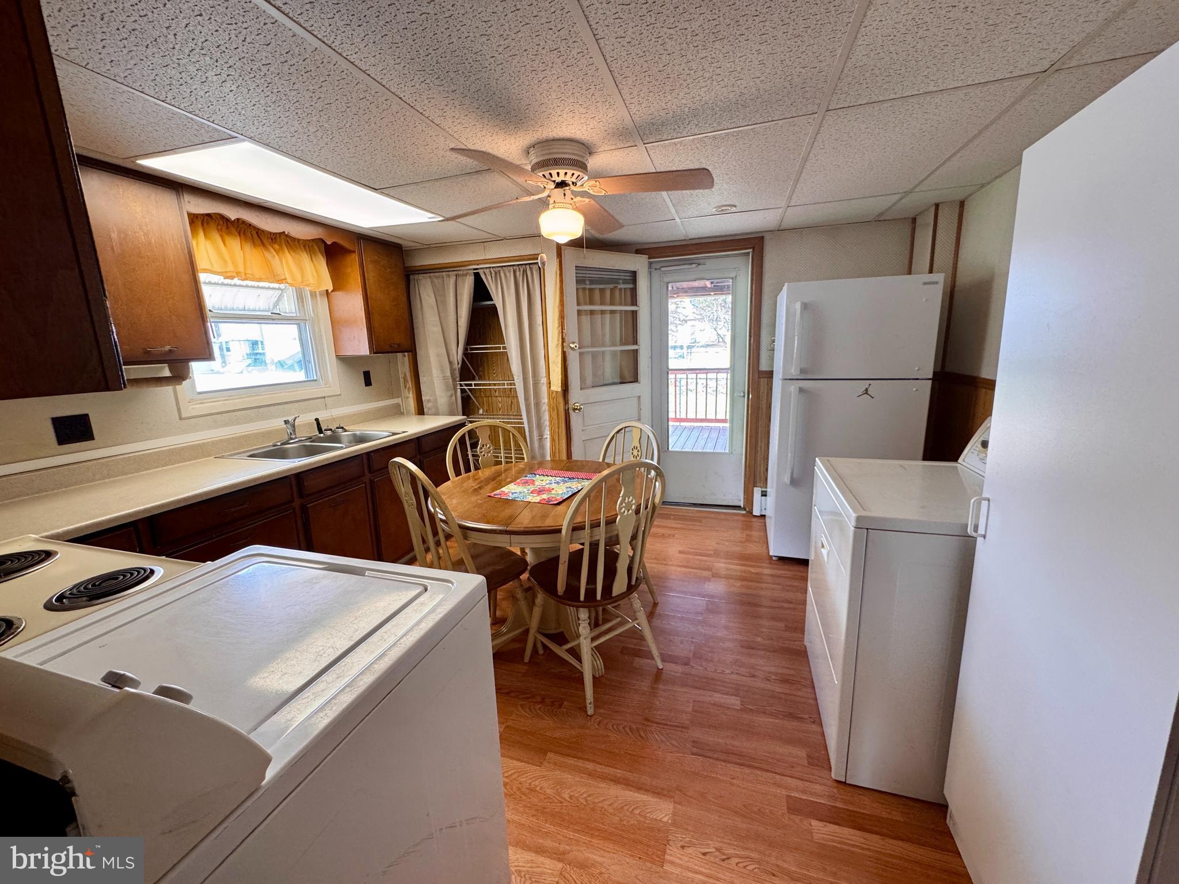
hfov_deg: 102.1
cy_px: 442
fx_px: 477
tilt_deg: -11.0
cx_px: 590
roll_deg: +2.5
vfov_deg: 85.7
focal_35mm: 14
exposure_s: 1/120
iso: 250
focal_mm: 2.22
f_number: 2.2
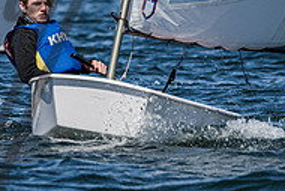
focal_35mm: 1611
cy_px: 73
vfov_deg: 0.9
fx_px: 12763
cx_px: 32
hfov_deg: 1.3
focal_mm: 400
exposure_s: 1/1000
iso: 320
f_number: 9
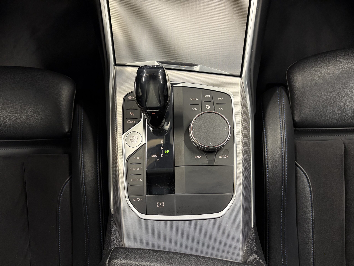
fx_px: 266
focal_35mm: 26
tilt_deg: -72.5
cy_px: 133
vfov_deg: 53.1
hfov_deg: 67.3
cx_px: 177
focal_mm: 5.96
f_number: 1.6
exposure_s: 1/60
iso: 160
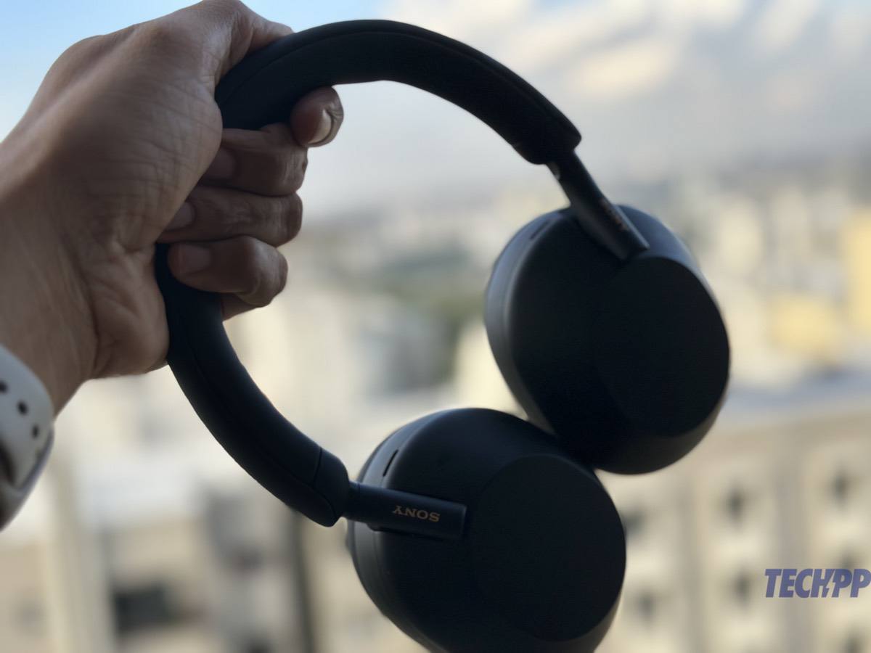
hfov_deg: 39.7
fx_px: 1208
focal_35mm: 48
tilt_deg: -7.7
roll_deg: +6.2
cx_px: 436
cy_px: 326
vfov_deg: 30.3
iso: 80
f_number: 1.78
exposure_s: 1/1120
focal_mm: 6.86
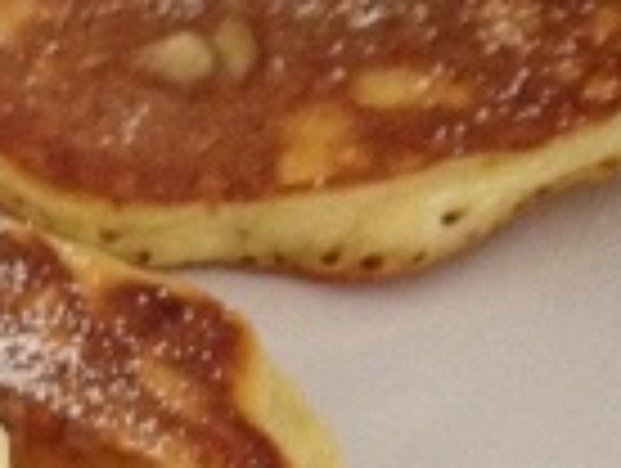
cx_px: -243
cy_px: 670
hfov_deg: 15.0
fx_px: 2228
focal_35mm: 124
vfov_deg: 11.6
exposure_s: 1/17
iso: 400
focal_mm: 4.28
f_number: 2.4
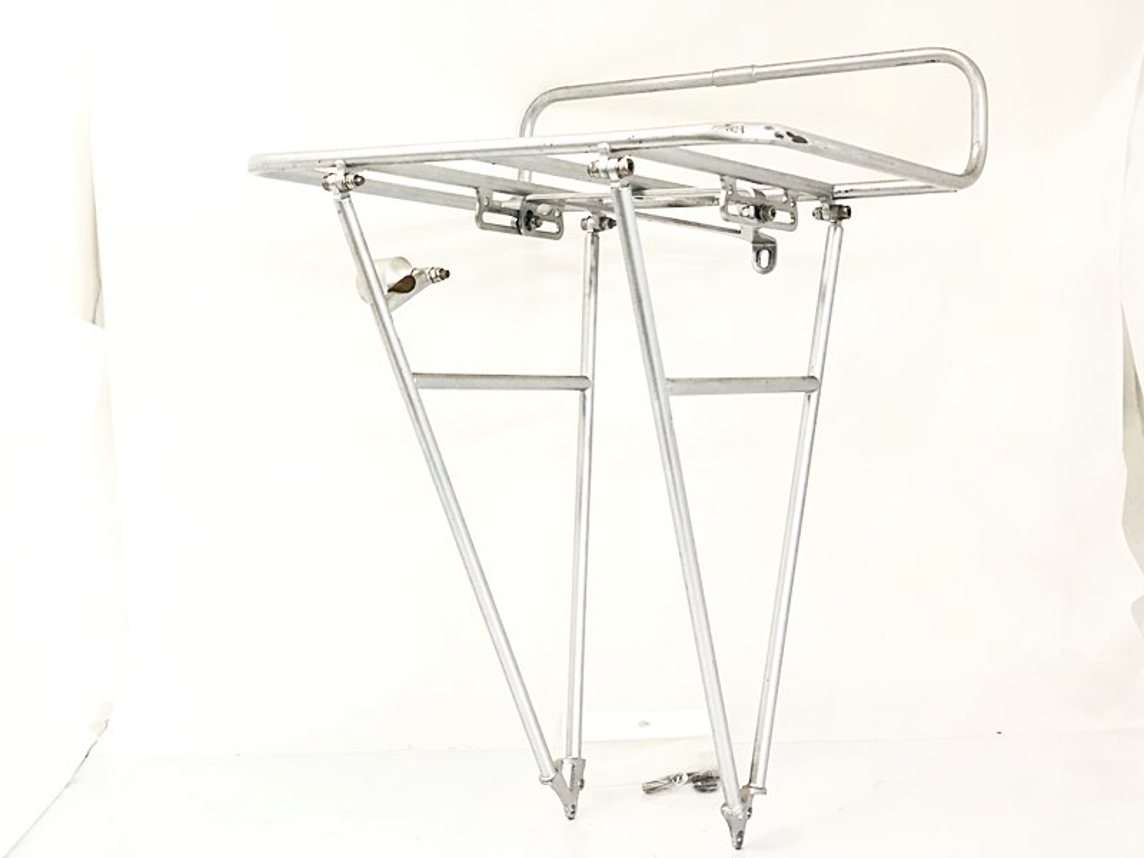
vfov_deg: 28.0
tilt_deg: -8.3
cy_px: 429
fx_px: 1719
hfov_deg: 36.8
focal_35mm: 52
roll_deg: +4.0
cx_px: 572
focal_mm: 6
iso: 100
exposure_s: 1/33
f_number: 2.4
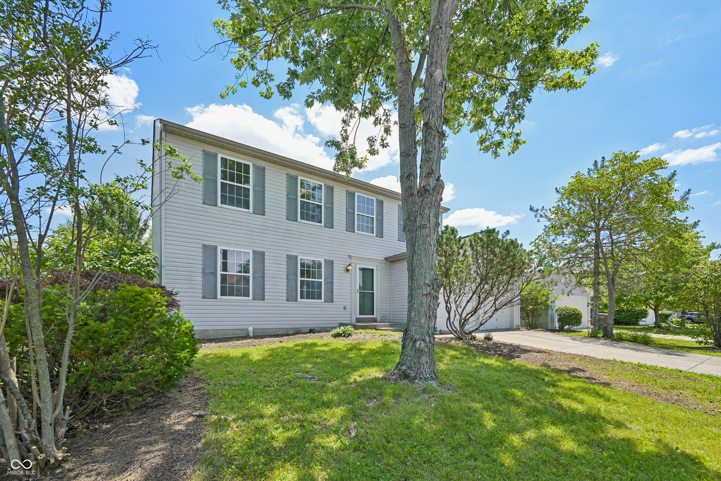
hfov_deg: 104.3
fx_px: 280
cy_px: 240
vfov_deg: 81.2
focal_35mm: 14
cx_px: 360
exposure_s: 1/160
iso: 100
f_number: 8
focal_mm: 14
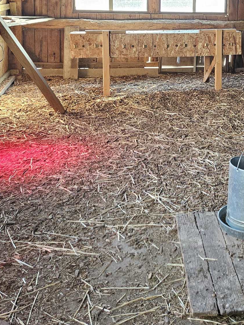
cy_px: 68
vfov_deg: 39.0
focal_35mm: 47
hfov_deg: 30.0
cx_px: 204
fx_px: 441
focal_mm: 5.4
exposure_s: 1/170
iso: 200
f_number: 1.8
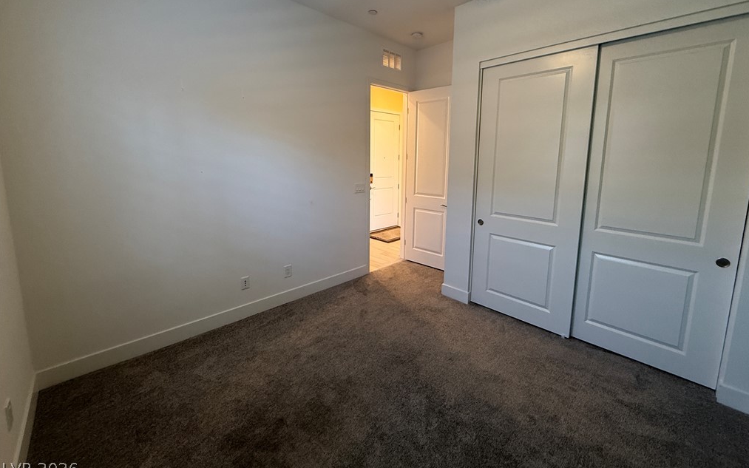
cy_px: 197
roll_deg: -1.6
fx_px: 306
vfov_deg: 74.3
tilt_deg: -7.3
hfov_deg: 101.5
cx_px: 376
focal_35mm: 15
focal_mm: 2.22
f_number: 2.2
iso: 200
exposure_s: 1/60
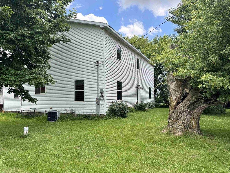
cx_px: 115
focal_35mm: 24
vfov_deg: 56.8
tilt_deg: +2.4
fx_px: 159
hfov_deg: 71.6
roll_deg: +0.0
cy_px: 86
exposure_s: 1/952
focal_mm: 6.76
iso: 80
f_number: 1.78
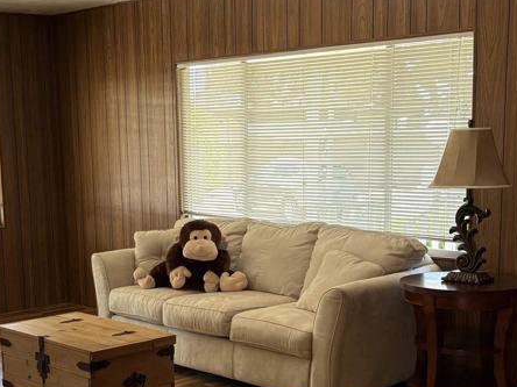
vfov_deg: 24.2
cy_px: 286
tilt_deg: -10.0
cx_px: 214
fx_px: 896
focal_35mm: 60
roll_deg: +1.7
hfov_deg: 32.1
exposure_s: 1/122
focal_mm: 5.96
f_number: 1.6
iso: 125
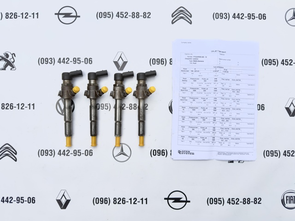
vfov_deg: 56.8
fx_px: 205
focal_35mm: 24
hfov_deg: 71.6
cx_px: 148
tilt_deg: -89.0
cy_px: 110
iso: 64
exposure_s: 1/3610
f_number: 1.78
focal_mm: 6.76
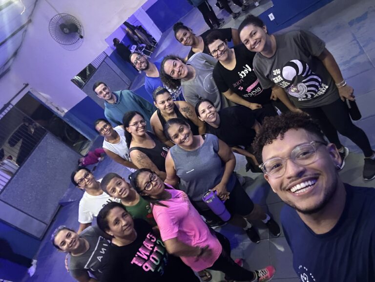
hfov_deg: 73.9
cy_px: 141
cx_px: 188
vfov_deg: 58.9
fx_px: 249
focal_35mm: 23
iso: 640
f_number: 1.9
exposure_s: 1/17
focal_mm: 2.69
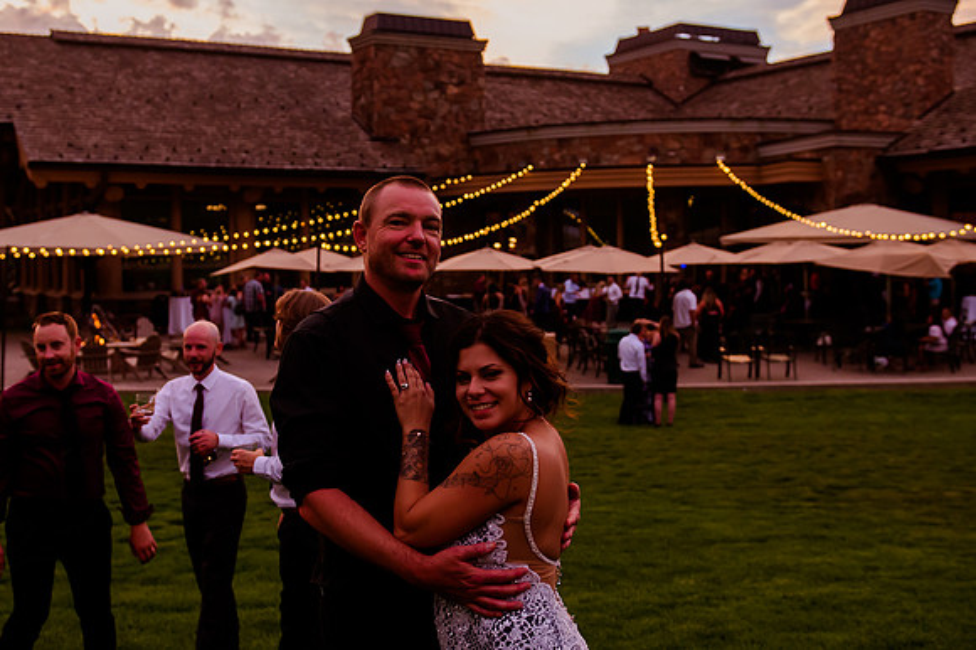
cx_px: 463
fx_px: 1282
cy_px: 309
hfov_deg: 41.7
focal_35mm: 47
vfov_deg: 28.4
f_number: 3.2
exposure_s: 1/320
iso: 2000
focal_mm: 31
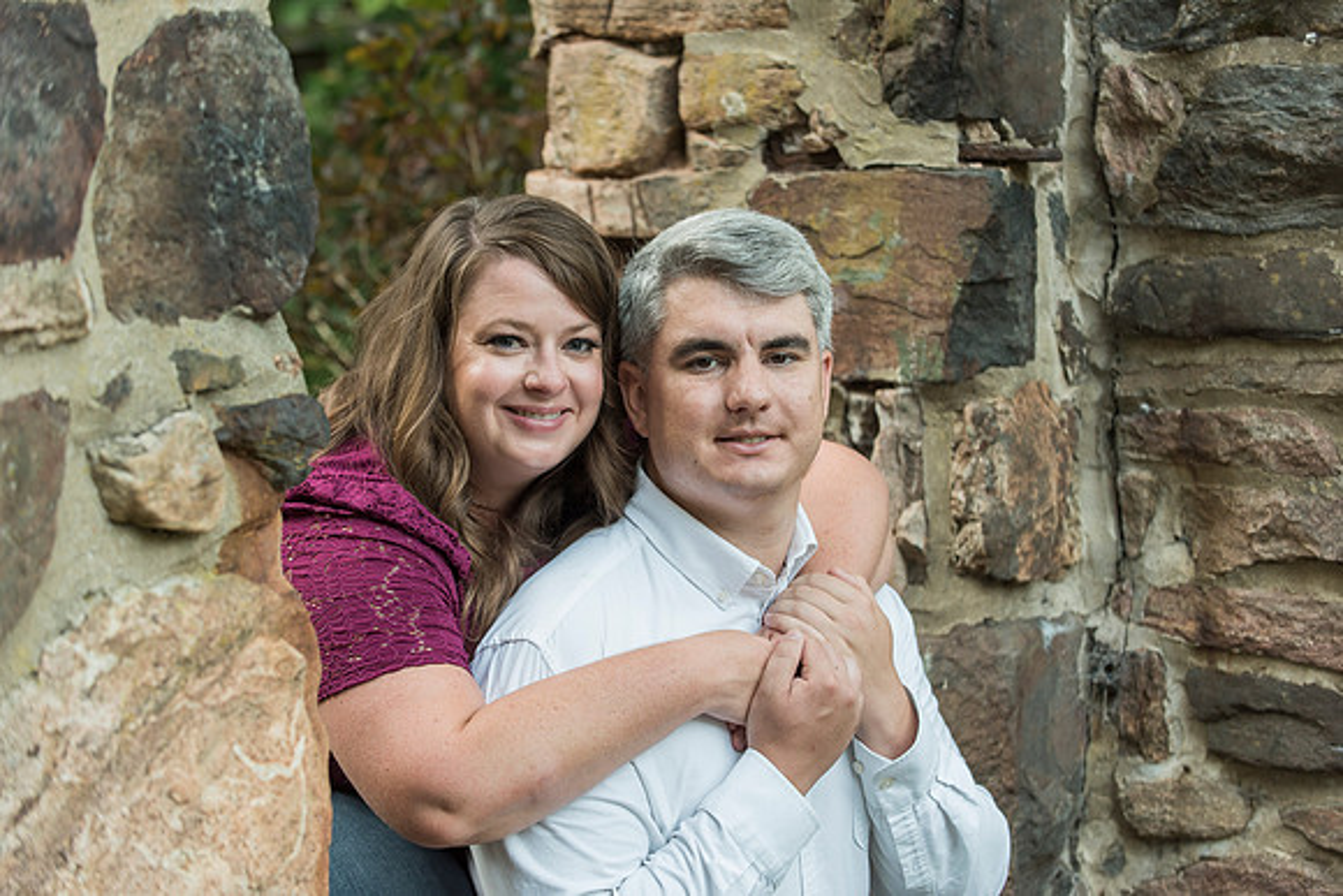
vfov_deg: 15.2
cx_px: 672
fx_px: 3358
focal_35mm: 90
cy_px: 448
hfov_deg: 22.6
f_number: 4
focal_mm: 90
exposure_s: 1/80
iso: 640
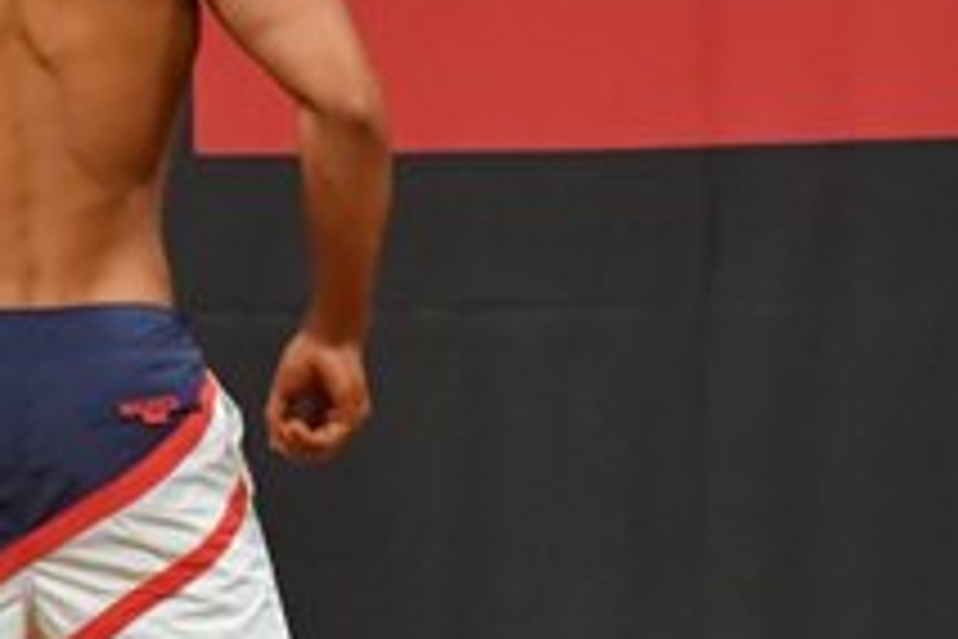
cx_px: 79
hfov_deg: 2.2
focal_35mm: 929
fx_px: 24720
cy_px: 518
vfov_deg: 1.5
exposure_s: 1/400
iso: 6400
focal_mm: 170
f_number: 5.6
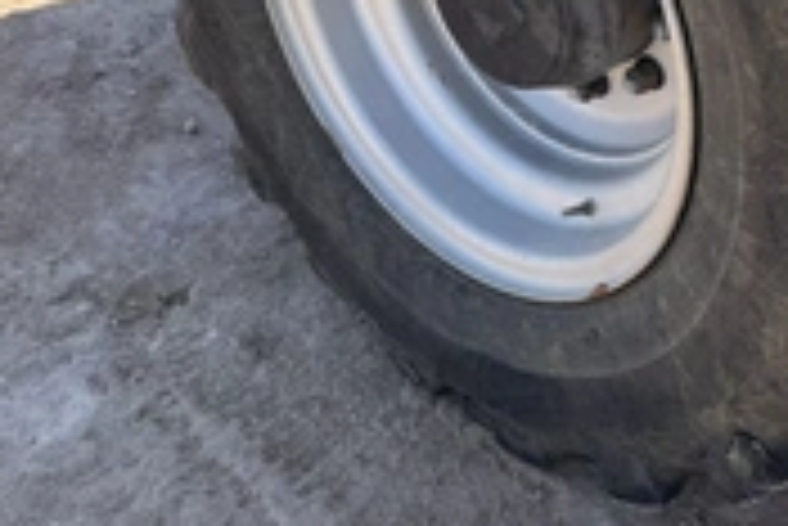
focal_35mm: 57
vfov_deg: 22.6
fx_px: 1249
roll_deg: -10.1
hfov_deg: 32.8
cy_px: -36
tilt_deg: -35.9
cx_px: 743
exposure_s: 1/1230
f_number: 1.78
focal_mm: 6.76
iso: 80
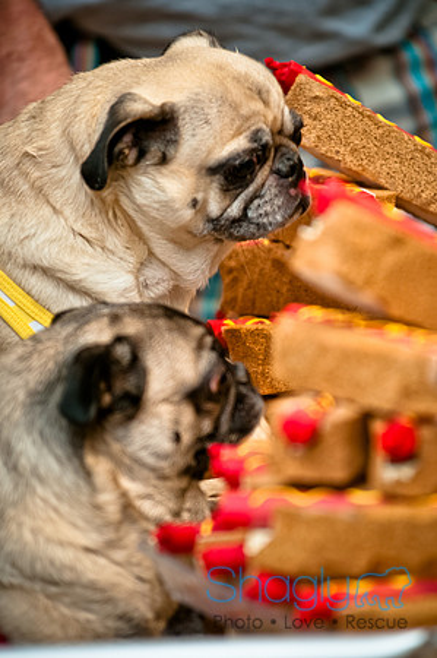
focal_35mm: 300
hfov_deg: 4.6
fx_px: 5475
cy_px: 329
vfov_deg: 6.9
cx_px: 218
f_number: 2.8
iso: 200
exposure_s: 1/200
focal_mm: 200
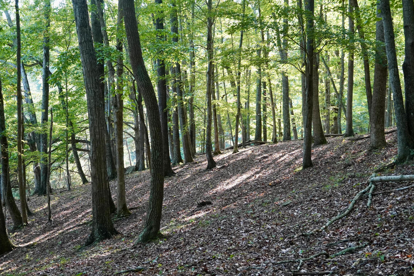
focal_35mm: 57
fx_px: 651
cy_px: 169
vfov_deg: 23.9
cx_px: 219
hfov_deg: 35.2
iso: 800
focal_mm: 29
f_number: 4.5
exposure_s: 1/160
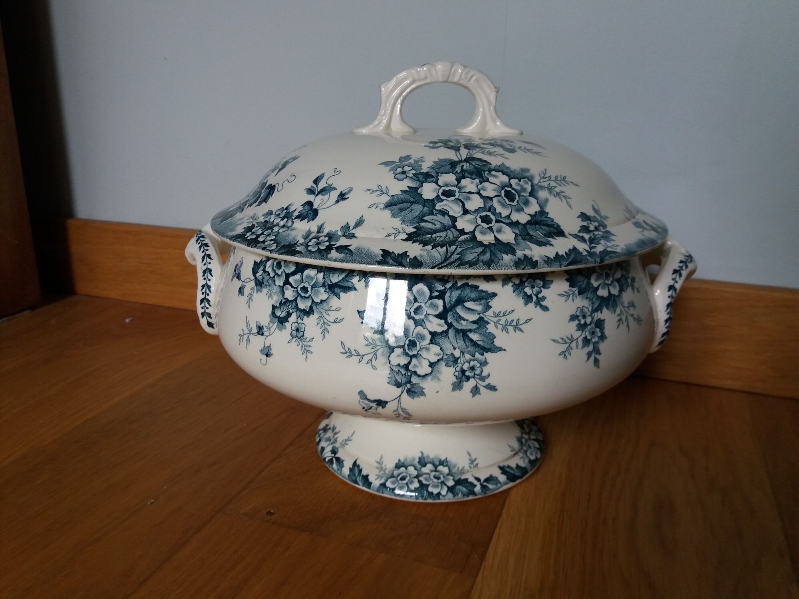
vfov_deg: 49.7
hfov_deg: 63.4
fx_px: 646
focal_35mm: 28
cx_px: 400
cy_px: 300
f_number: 1.9
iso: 80
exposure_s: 1/33
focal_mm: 3.7
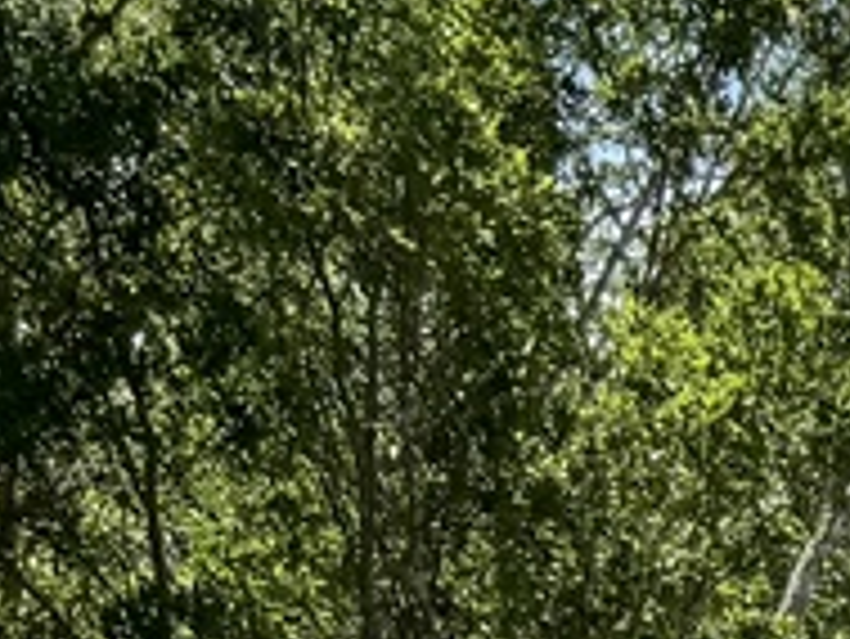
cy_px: 1476
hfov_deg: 9.0
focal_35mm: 183
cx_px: 2442
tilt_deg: -4.8
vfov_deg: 7.6
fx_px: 4496
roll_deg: -1.1
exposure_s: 1/3145
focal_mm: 6.76
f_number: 1.78
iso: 80
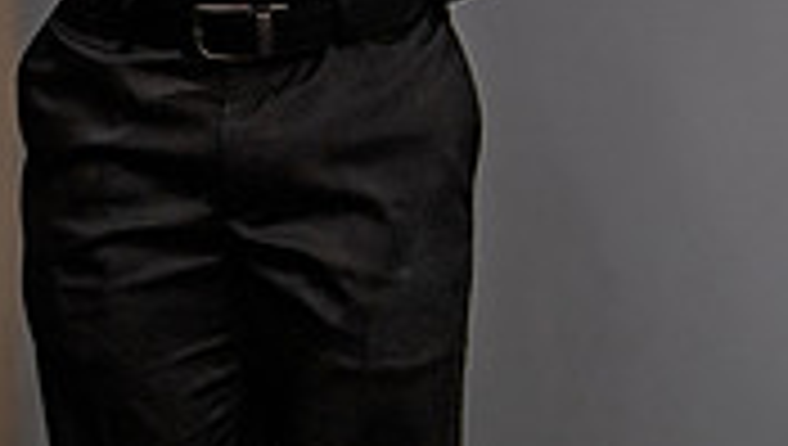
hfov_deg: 11.2
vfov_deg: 6.3
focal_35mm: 191
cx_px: 41
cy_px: -320
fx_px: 3996
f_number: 1.2
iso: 1250
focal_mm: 50
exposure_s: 1/400
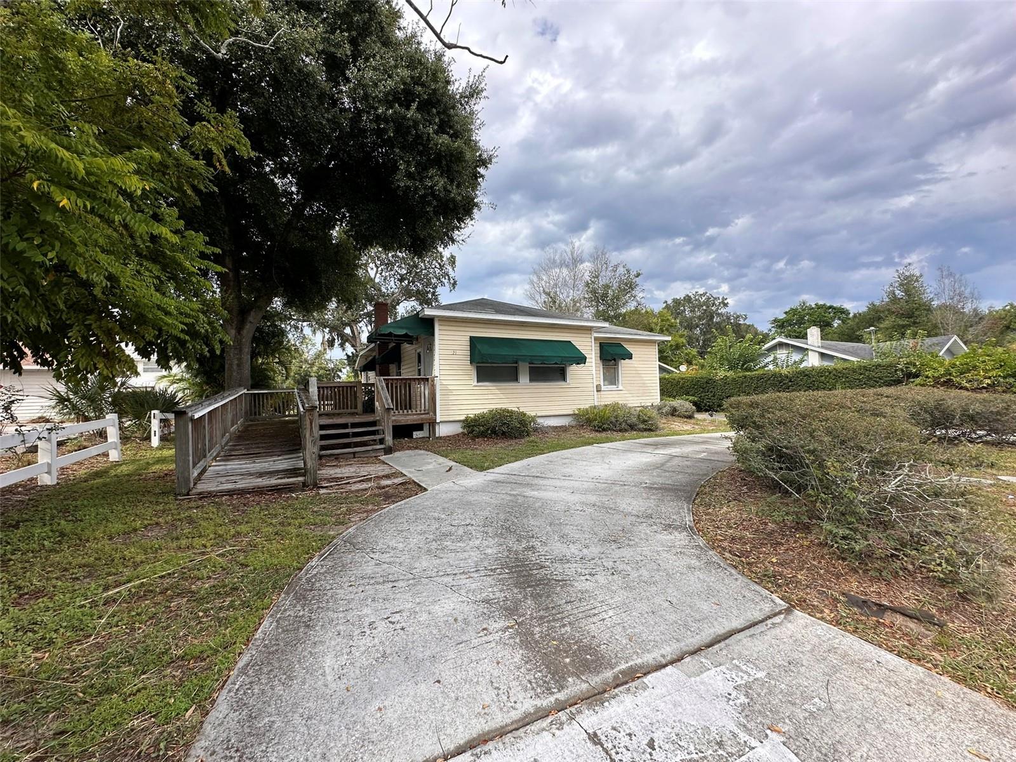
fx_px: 411
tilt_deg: +3.2
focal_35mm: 14
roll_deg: +1.7
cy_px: 381
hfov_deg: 102.1
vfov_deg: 85.7
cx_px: 508
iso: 40
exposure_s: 1/1072
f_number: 2.2
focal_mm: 2.22
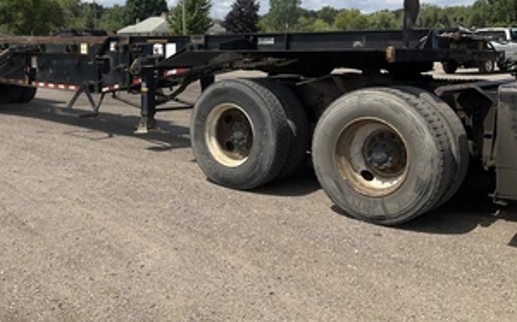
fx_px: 577
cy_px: 98
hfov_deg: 47.7
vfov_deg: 30.9
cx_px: 186
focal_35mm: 41
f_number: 1.8
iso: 25
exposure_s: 1/2427
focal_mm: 3
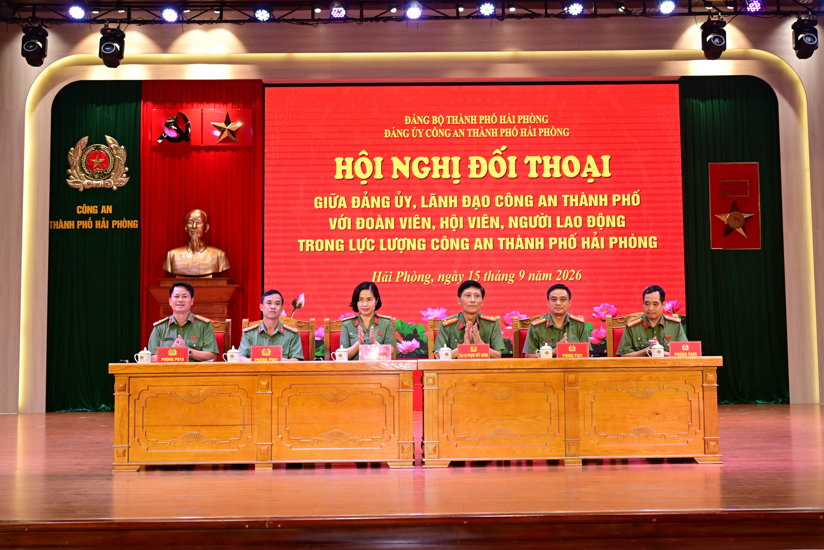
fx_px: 961
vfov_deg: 31.9
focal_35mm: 42
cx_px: 412
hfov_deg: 46.4
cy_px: 275
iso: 1000
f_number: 4
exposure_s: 1/125
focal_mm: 42
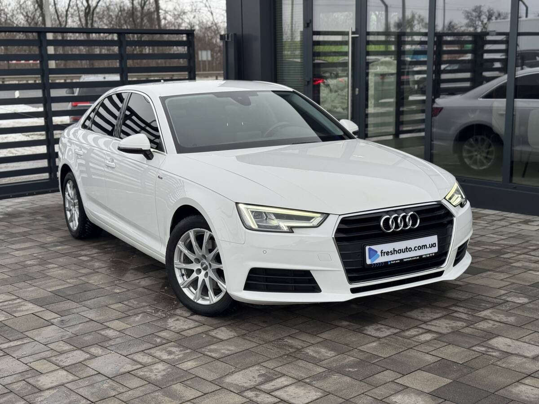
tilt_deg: -10.9
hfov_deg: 39.7
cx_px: 270
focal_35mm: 48
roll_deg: +0.1
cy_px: 202
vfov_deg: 30.3
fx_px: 747
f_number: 1.78
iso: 64
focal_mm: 6.76
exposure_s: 1/731
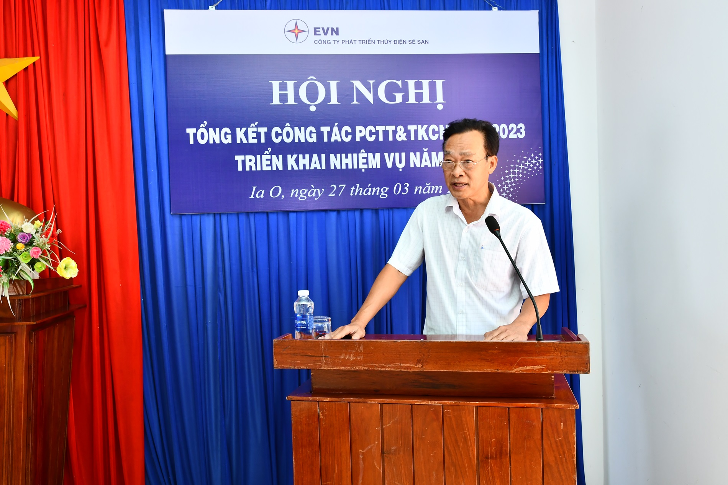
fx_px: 607
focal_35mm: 30
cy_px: 242
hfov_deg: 61.9
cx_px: 364
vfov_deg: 43.6
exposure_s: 1/60
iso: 500
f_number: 6.3
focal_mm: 20
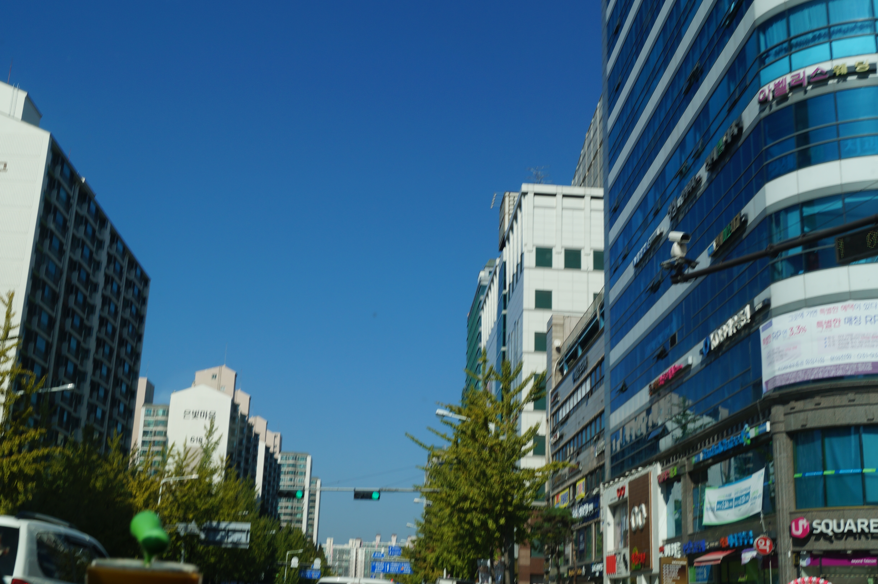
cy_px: 292
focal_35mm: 42
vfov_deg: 31.8
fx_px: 1023
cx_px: 439
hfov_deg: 46.4
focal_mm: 28
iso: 100
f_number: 13
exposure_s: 1/200
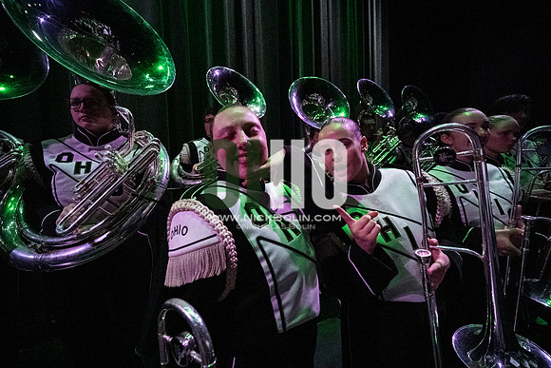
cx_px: 276
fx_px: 214
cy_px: 184
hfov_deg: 104.2
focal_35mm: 14
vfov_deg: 81.2
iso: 25600
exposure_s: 1/400
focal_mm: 14
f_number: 4
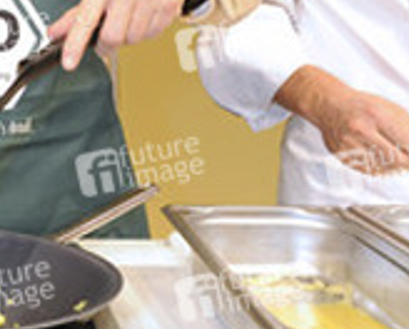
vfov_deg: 20.5
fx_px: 874
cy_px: -20
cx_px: -76
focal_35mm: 72
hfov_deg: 24.1
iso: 1250
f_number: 6.3
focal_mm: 28
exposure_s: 1/160
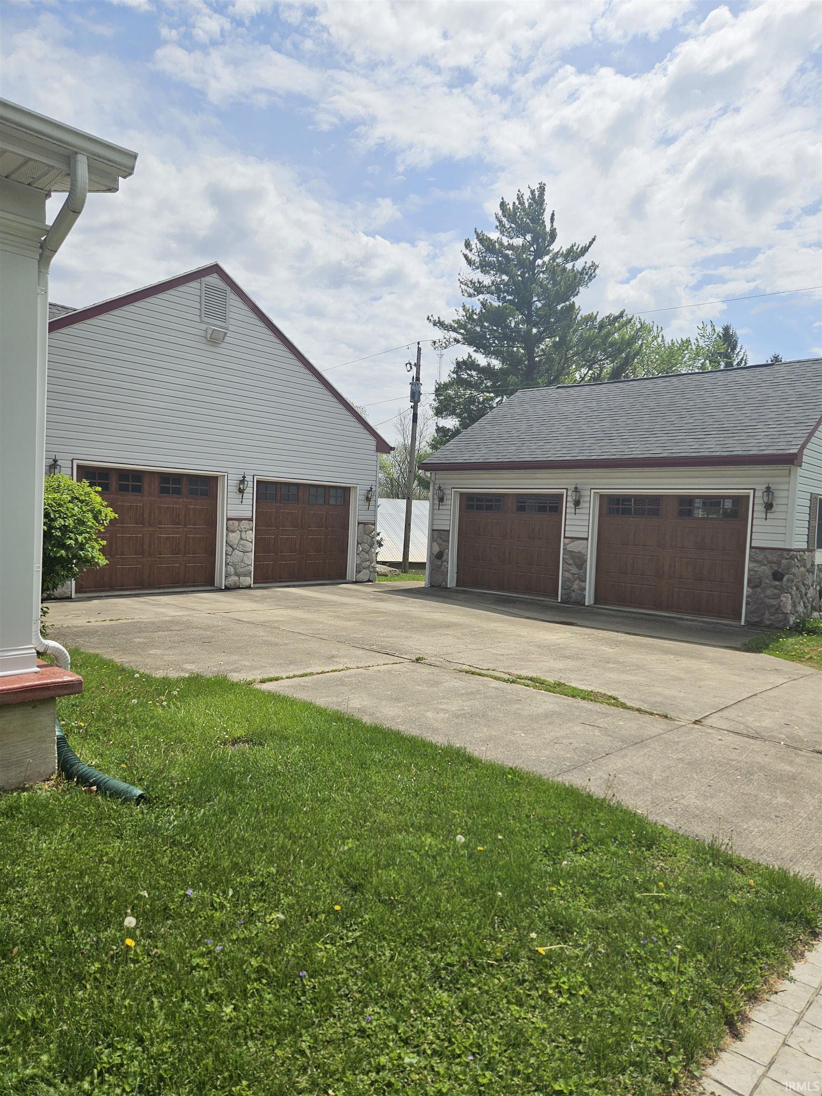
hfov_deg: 58.9
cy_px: 548
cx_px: 411
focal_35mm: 23
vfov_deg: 73.9
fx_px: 728
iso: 25
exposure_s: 1/5061
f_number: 1.8
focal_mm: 5.4
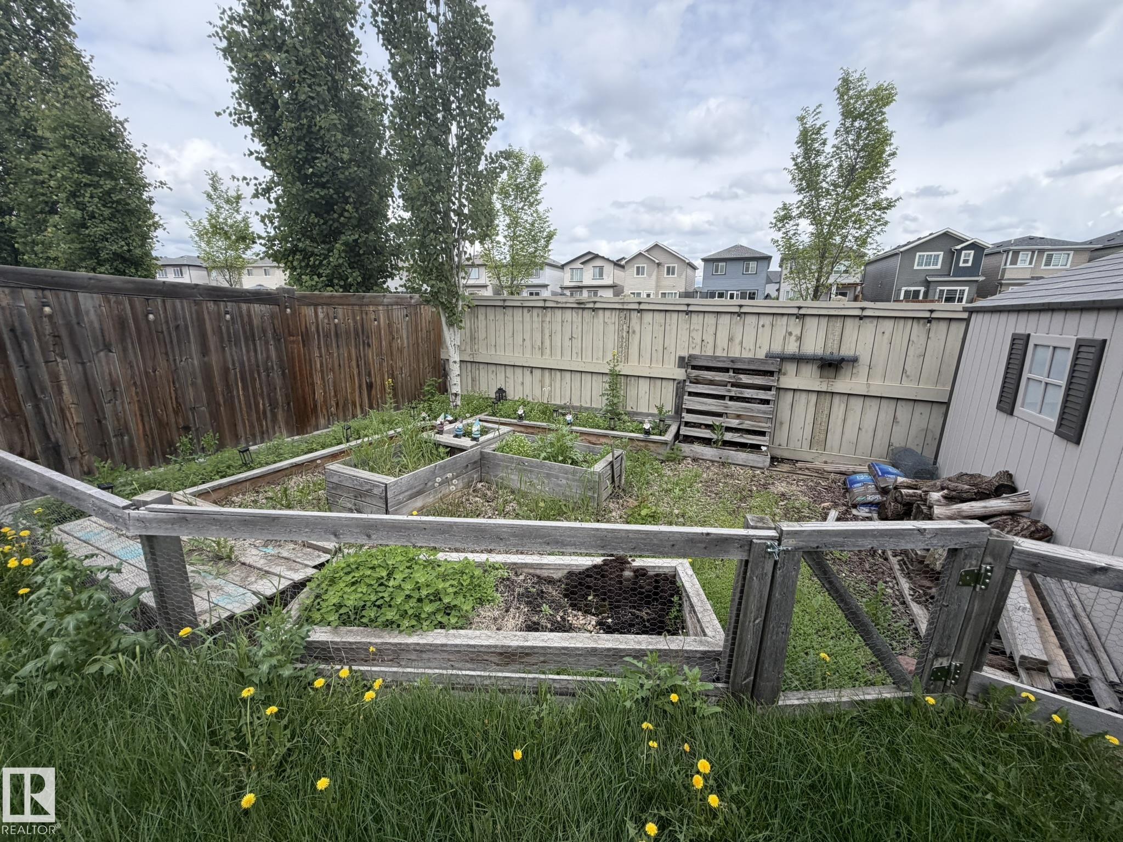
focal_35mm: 14
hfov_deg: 102.1
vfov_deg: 85.7
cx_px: 562
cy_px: 421
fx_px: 454
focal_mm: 2.22
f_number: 2.2
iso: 32
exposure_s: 1/770
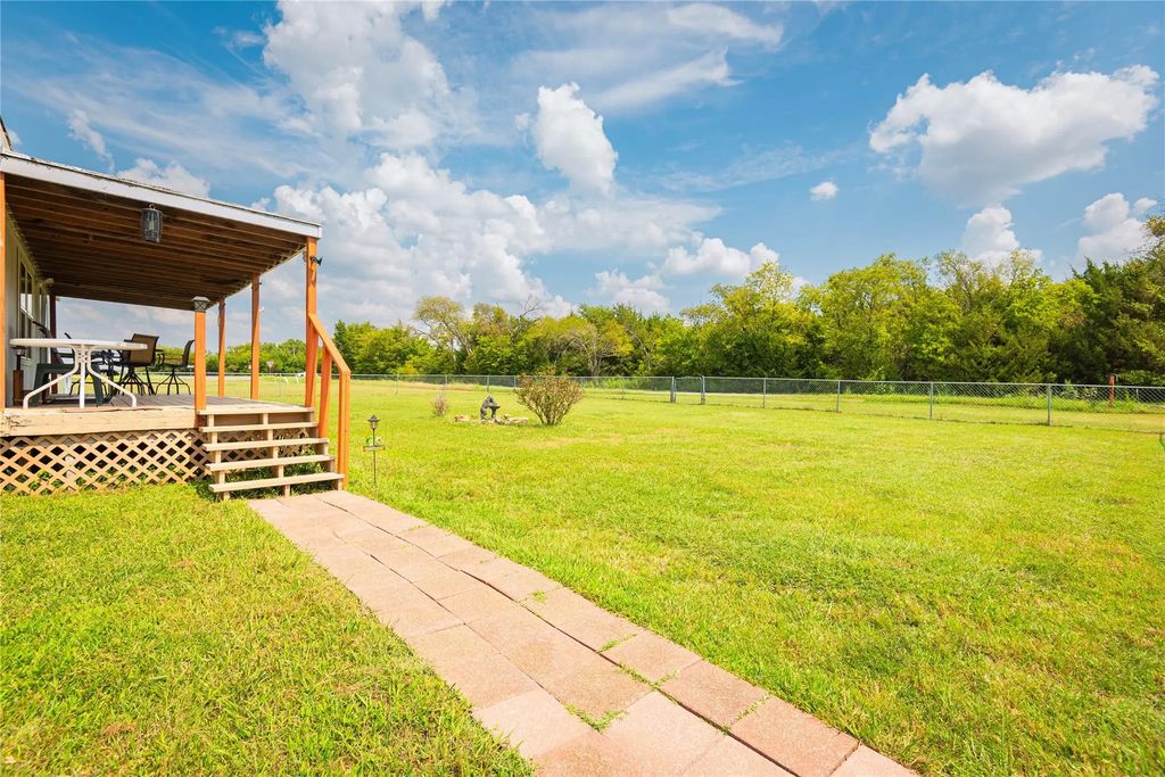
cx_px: 582
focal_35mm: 16
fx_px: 518
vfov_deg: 73.8
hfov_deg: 96.7
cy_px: 388
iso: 100
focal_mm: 16
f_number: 7.1
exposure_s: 1/250
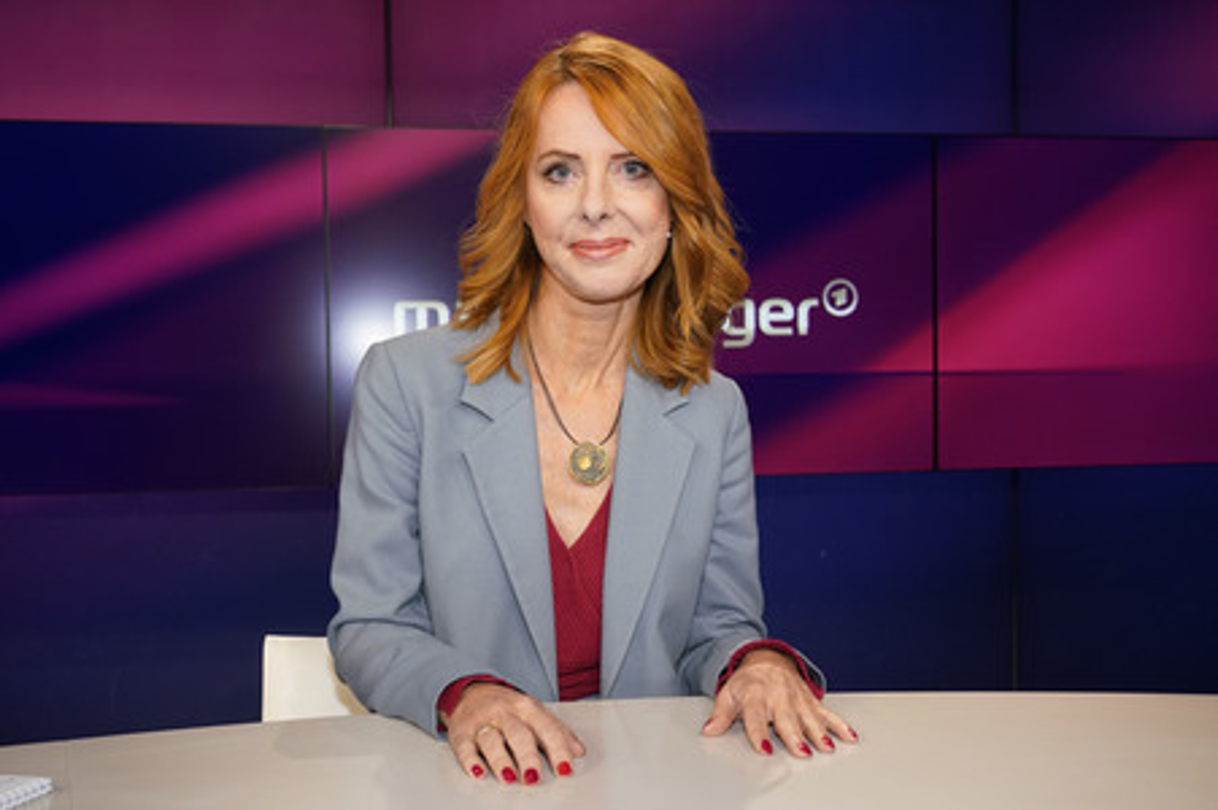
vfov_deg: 35.9
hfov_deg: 51.9
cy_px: 405
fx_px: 1251
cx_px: 609
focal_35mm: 37
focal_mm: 37
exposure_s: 1/125
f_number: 5.6
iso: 2000
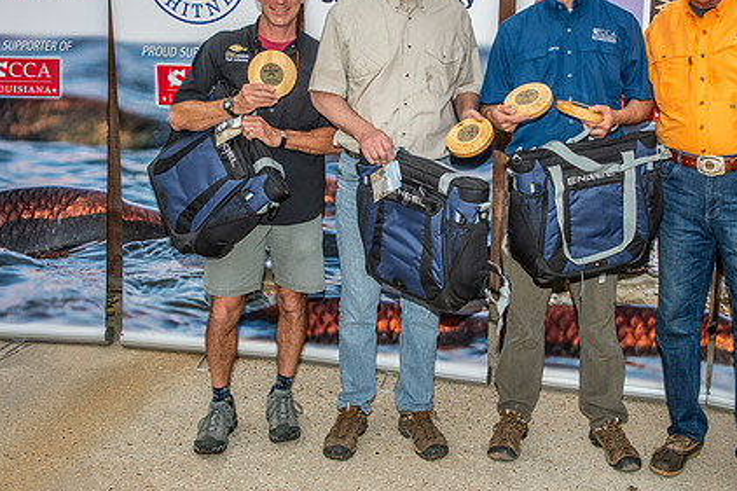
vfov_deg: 30.4
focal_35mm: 44
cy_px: 185
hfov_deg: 44.1
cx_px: 465
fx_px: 900
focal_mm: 32
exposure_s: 1/200
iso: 160
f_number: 6.3
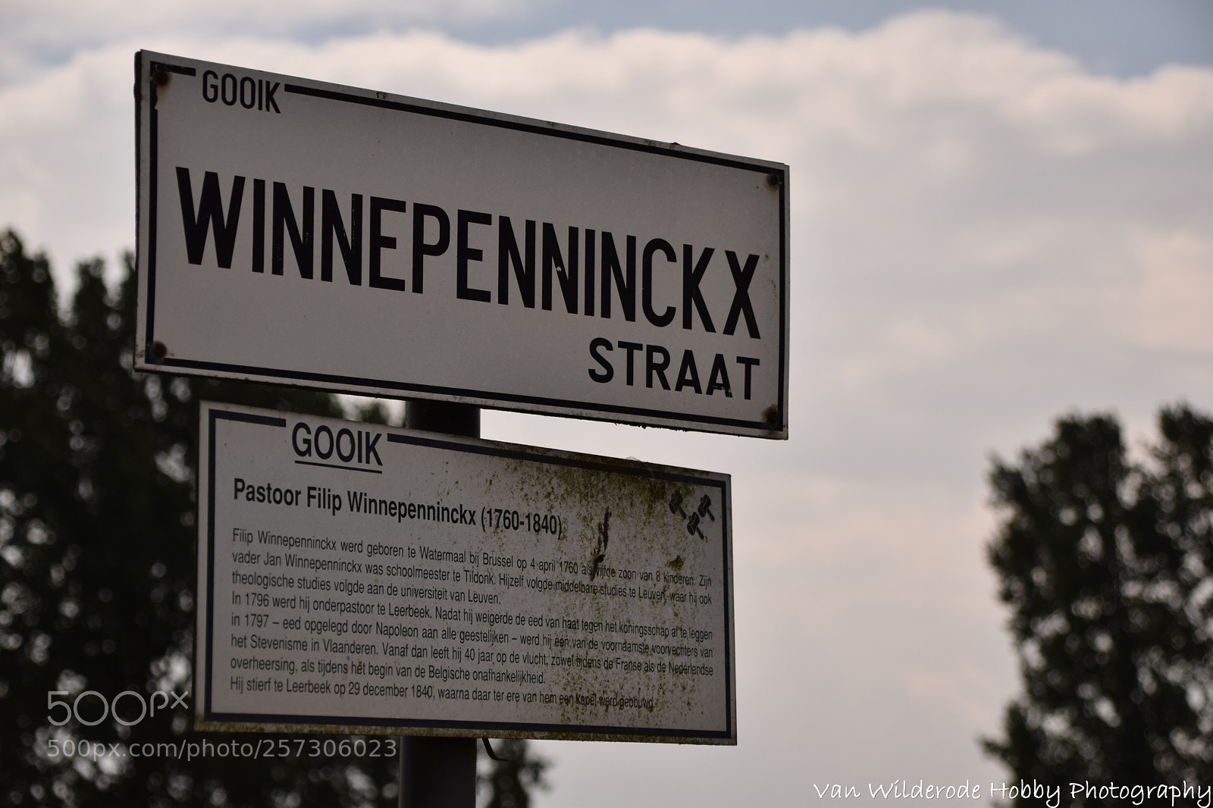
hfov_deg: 24.6
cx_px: 606
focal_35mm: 82
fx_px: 2779
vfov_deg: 16.5
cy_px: 404
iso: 100
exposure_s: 1/1600
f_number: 5
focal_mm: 55
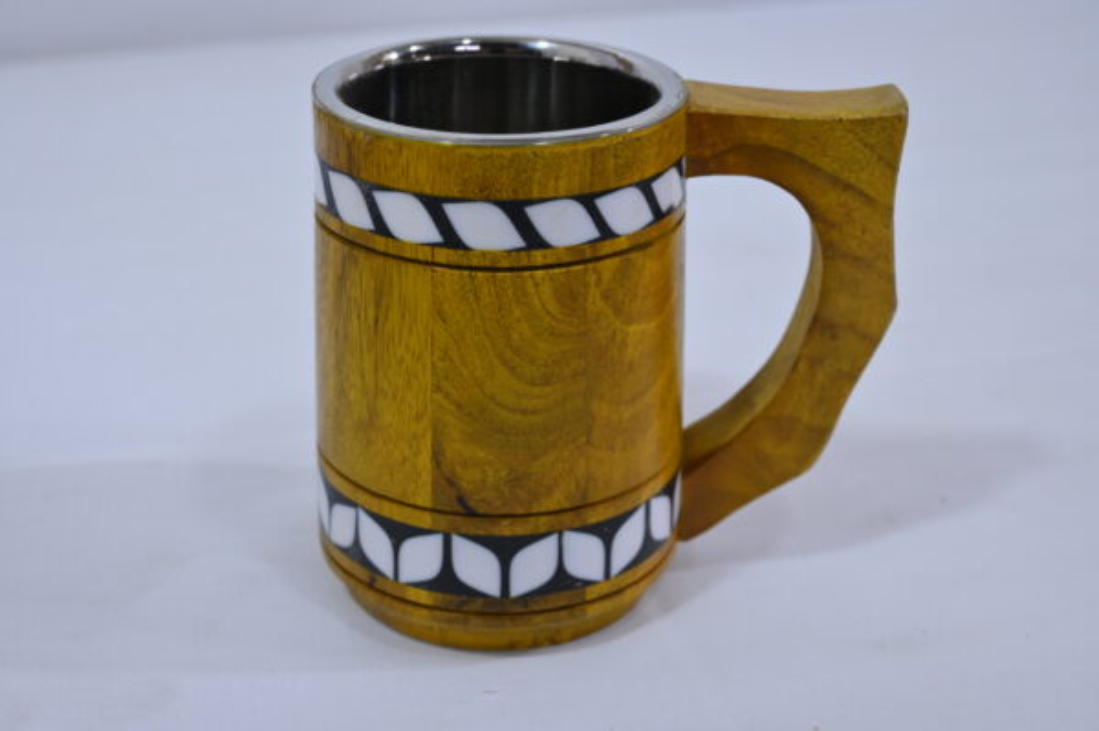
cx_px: 550
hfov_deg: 37.5
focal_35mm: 53
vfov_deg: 25.5
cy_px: 366
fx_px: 1617
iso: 500
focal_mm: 53
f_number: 7.1
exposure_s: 1/125
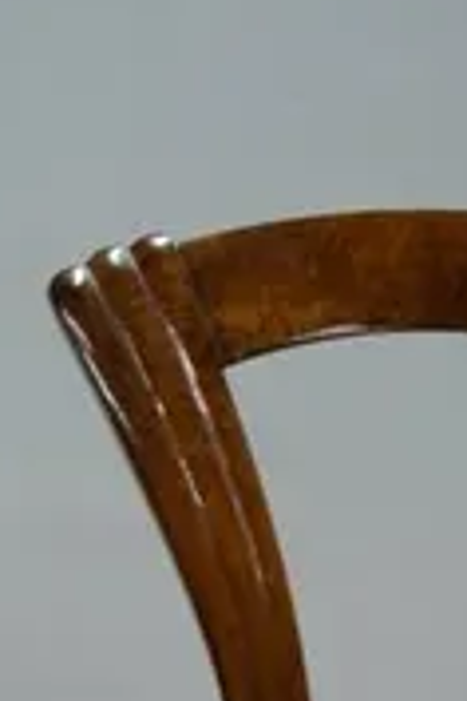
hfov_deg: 11.9
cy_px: 507
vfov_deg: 17.7
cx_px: 388
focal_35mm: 115
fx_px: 2238
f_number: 4.5
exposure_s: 1/10
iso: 800
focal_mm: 34
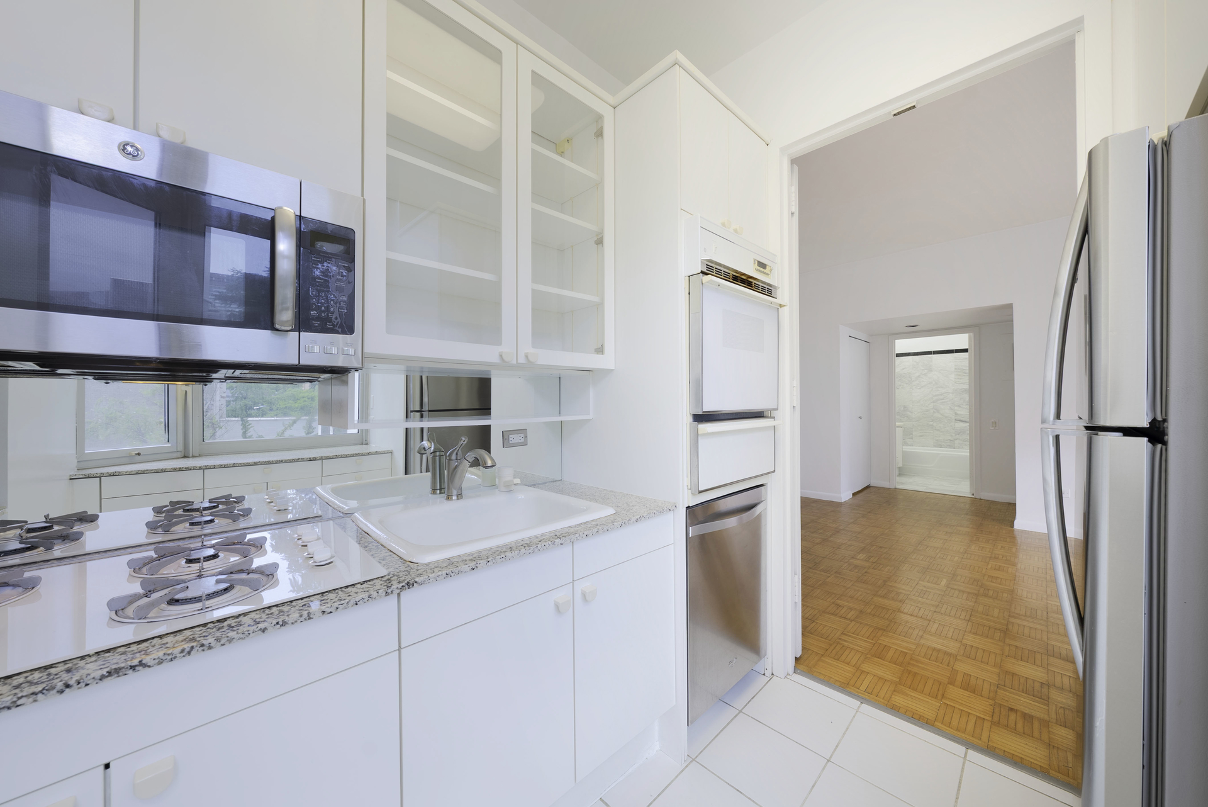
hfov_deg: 108.3
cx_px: 604
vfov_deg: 85.5
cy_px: 404
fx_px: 436
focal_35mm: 13
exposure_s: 1.6
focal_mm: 13
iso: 100
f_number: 7.1
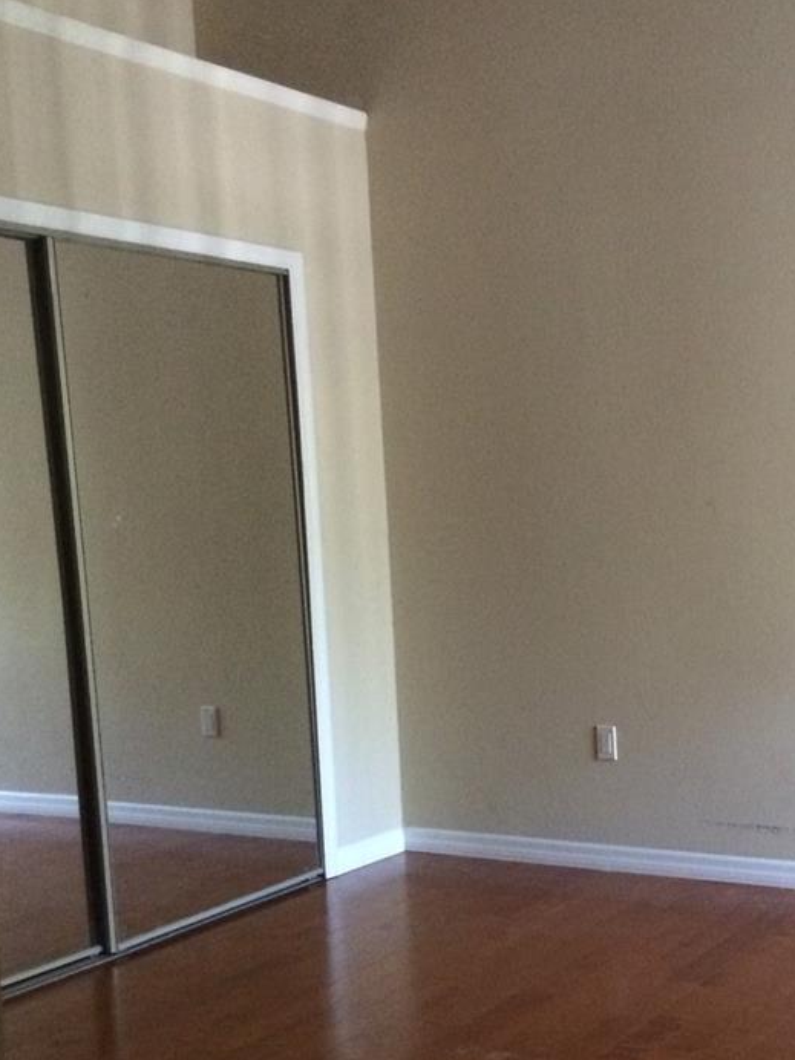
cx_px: 657
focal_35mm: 52
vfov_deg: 36.6
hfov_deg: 27.4
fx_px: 1592
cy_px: 668
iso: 400
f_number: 2.2
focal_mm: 4.12
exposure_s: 1/15
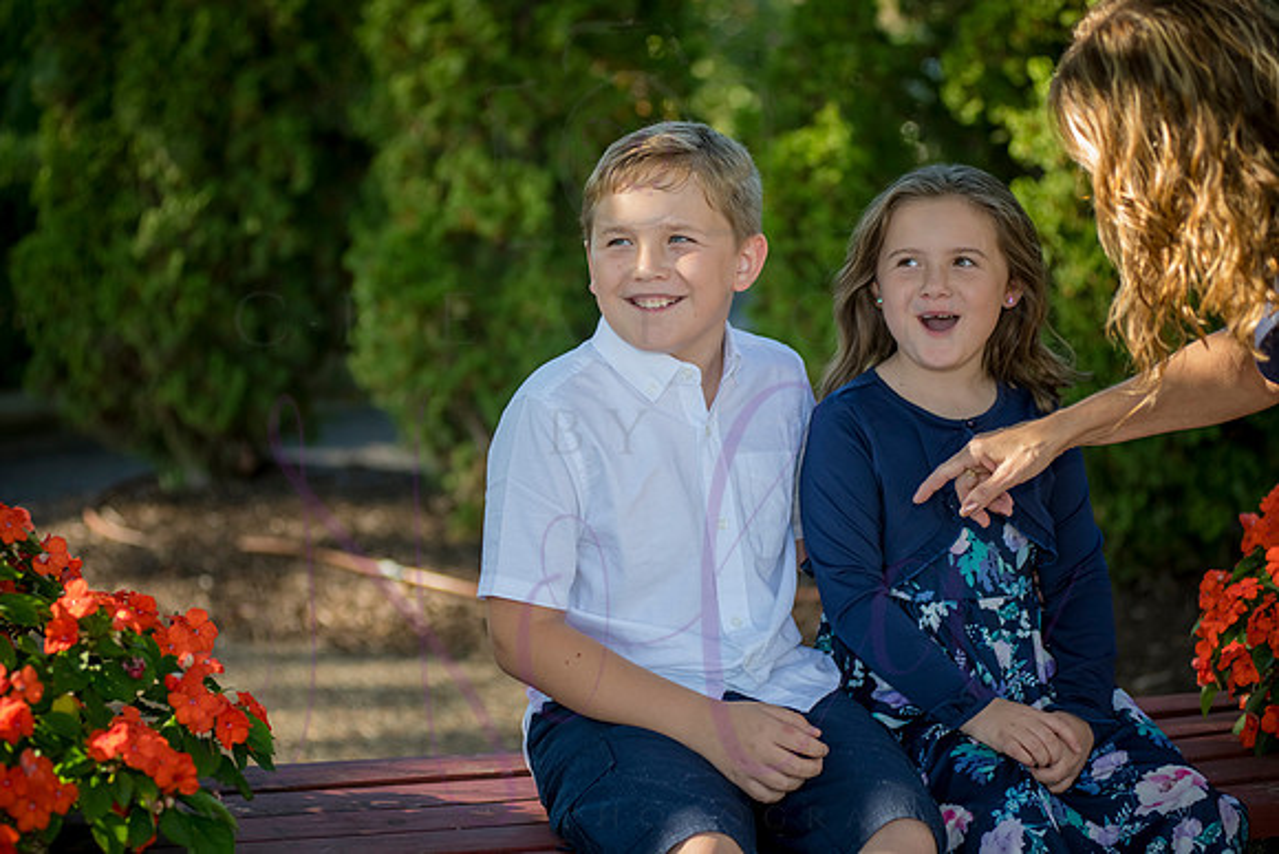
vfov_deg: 15.9
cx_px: 640
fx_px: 3056
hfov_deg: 23.6
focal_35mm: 86
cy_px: 427
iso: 400
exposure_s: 1/500
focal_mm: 86
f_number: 3.5
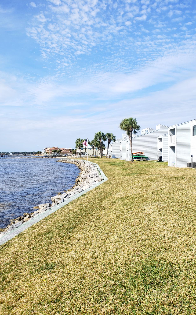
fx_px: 239
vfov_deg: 66.5
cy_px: 158
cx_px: 114
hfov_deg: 44.4
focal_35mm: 28
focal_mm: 4.3
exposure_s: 1/1176
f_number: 2.4
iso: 50
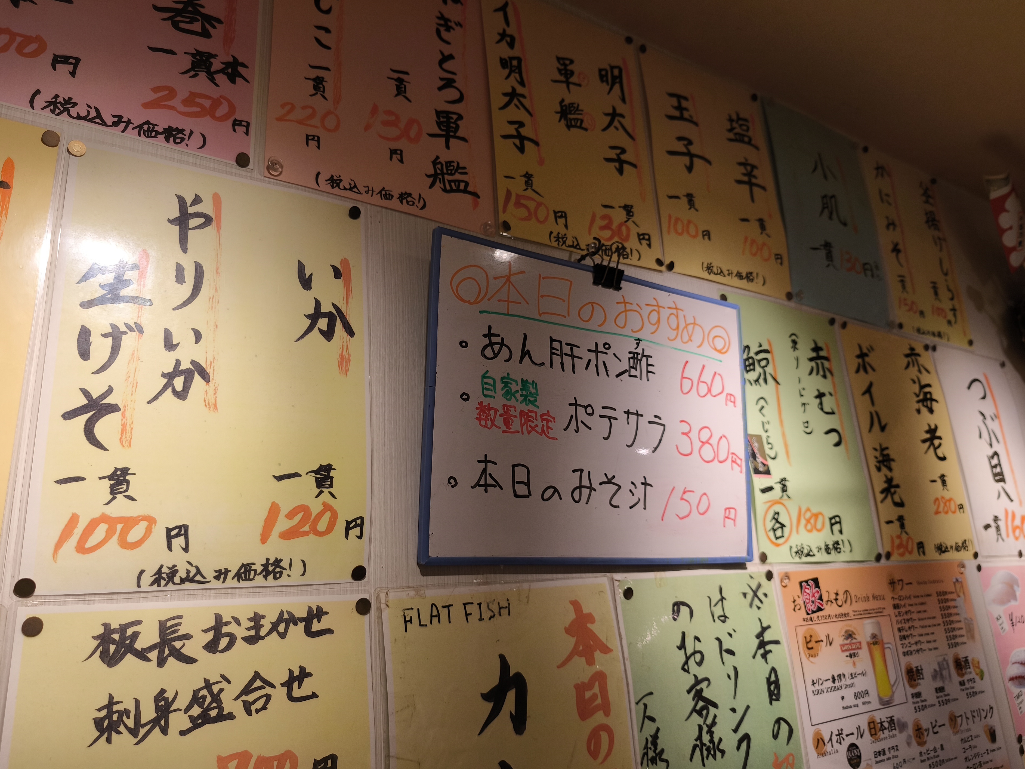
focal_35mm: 25
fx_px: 740
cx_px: 512
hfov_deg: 69.4
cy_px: 365
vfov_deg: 54.9
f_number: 1.6
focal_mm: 6.57
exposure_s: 1/365
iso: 50
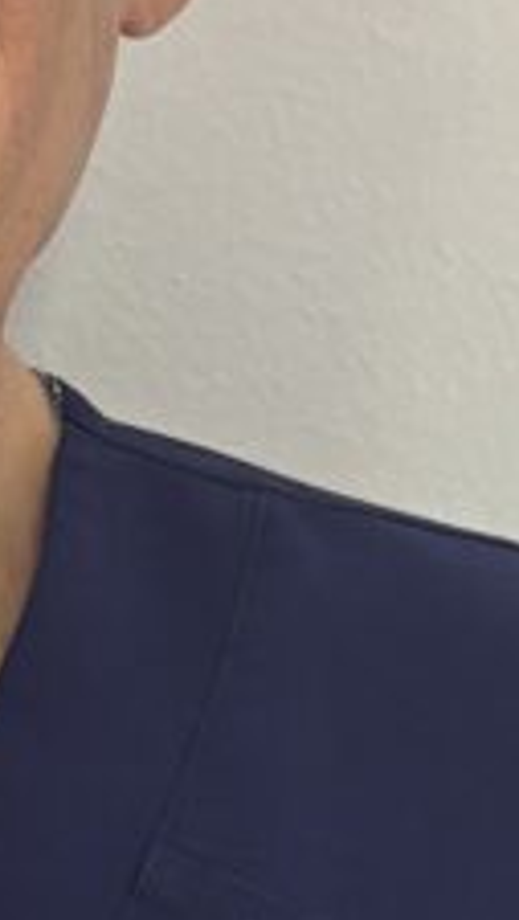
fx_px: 4709
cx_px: -421
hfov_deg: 6.2
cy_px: 699
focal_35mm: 193
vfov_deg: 11.1
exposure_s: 1/50
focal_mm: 5.96
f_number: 1.6
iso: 100
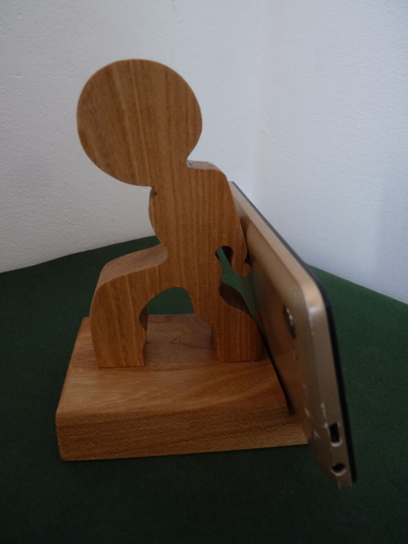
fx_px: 424
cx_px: 204
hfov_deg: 51.4
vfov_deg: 65.3
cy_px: 272
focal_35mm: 27
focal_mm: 4.8
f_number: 2.8
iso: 125
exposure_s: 1/30
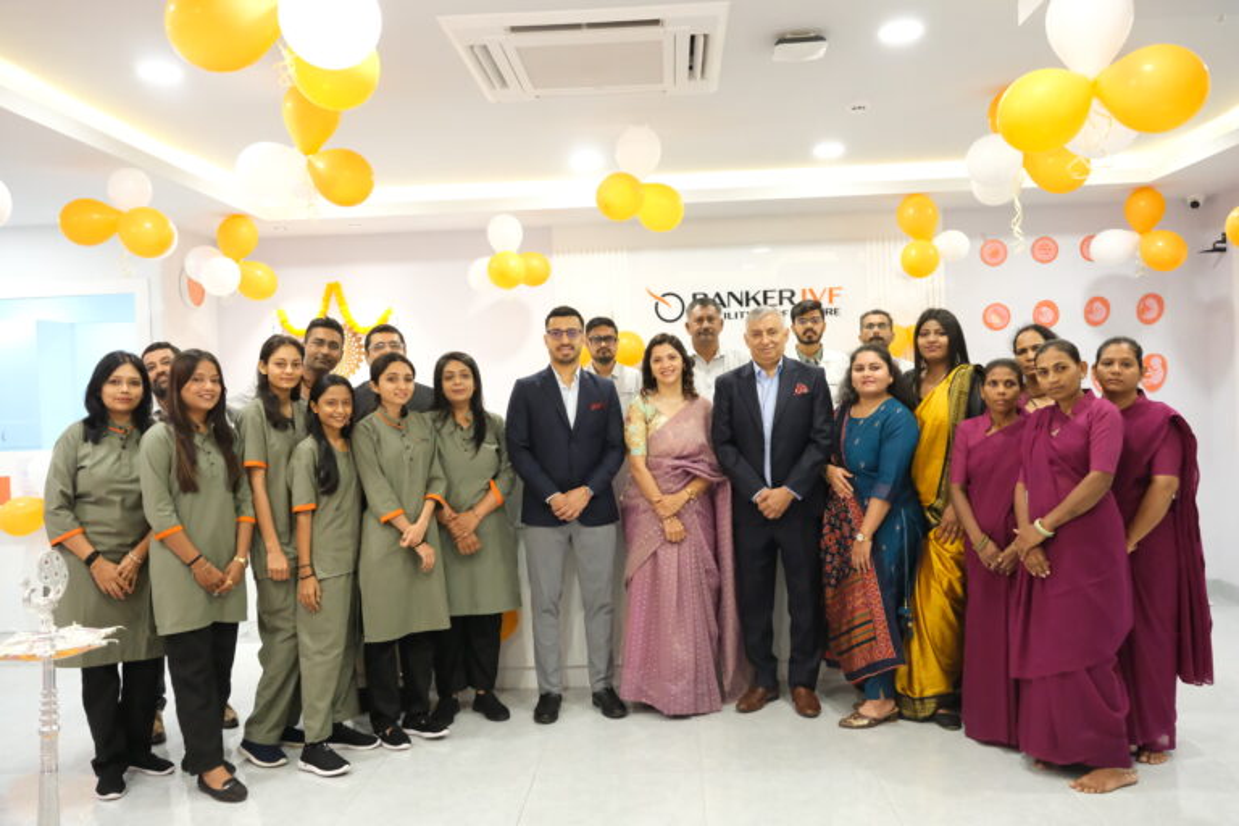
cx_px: 620
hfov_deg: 63.7
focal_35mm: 29
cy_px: 413
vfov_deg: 45.0
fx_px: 998
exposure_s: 1/160
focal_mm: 19.2
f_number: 5
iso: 8000
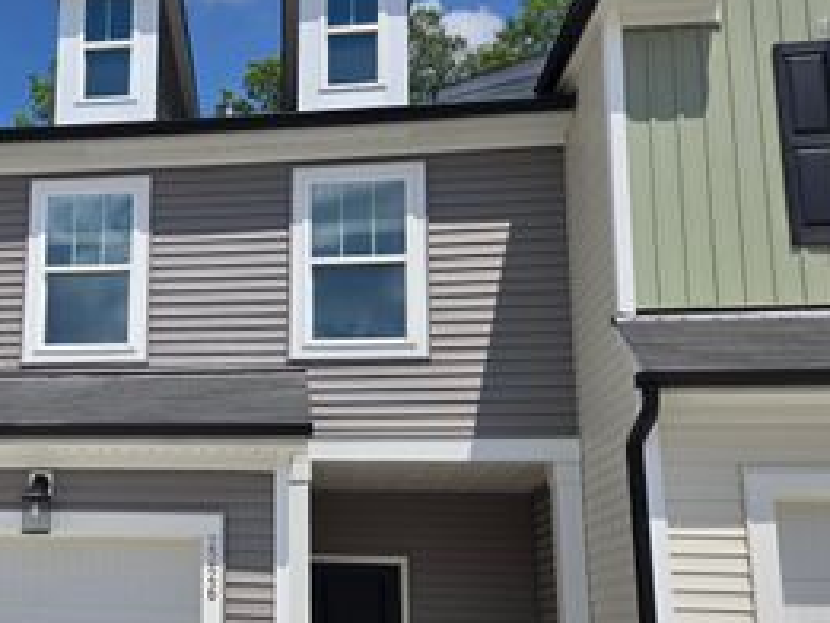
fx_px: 1055
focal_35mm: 44
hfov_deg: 40.2
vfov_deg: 32.5
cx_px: 105
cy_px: 434
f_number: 1.8
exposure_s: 1/3598
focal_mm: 5.4
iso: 25
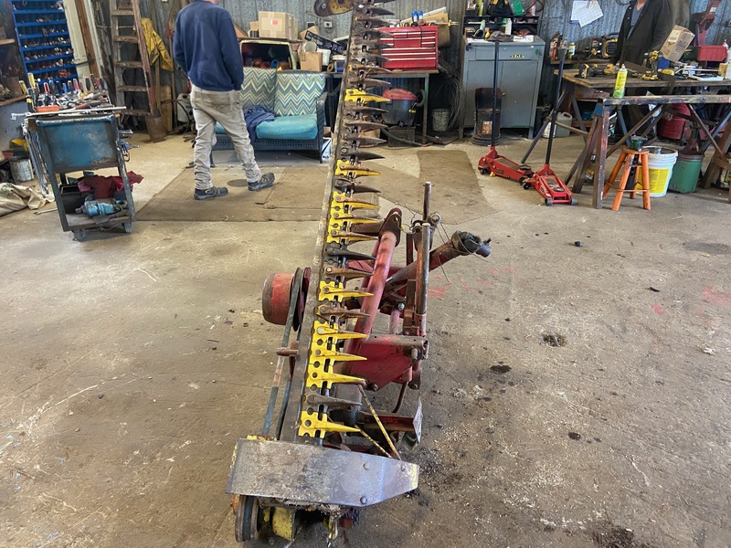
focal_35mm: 26
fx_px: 549
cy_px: 274
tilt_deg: -27.4
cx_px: 366
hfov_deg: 67.3
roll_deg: +1.1
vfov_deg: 53.1
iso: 160
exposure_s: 1/60
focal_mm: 4.25
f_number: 1.8
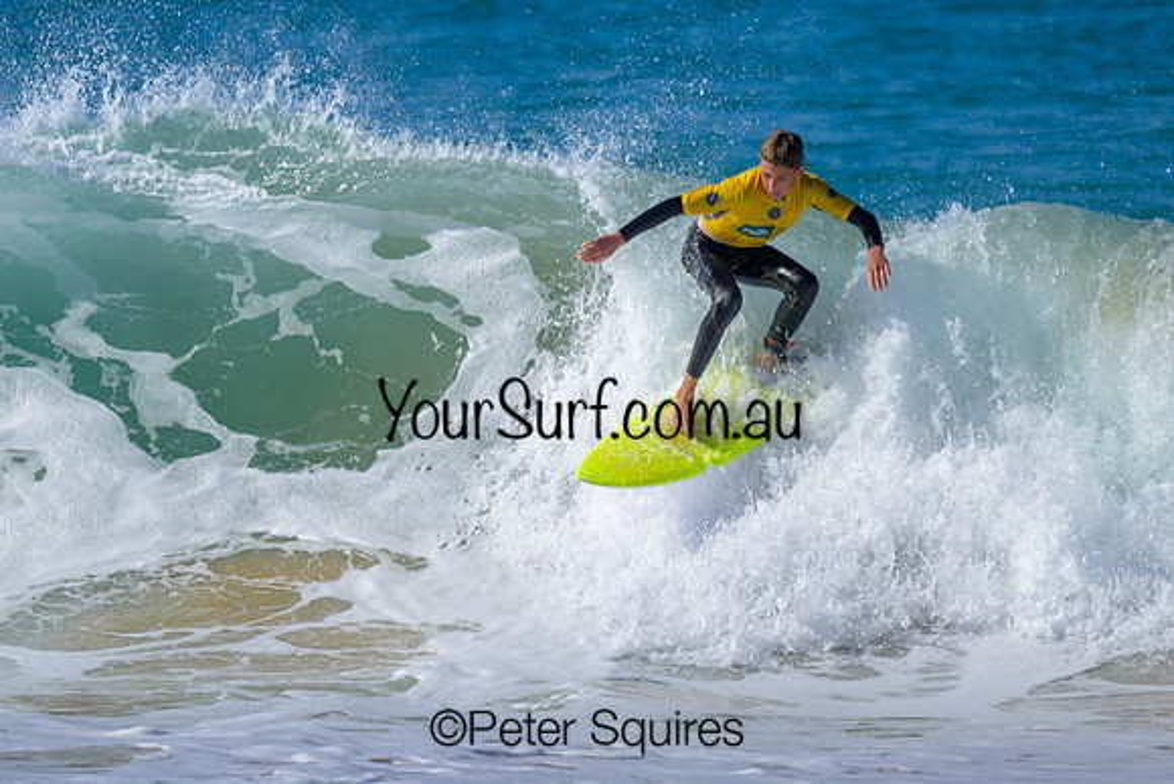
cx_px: 535
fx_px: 35827
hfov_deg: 1.9
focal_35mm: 1098
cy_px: 322
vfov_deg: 1.3
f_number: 6.3
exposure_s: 1/2000
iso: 220
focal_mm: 800
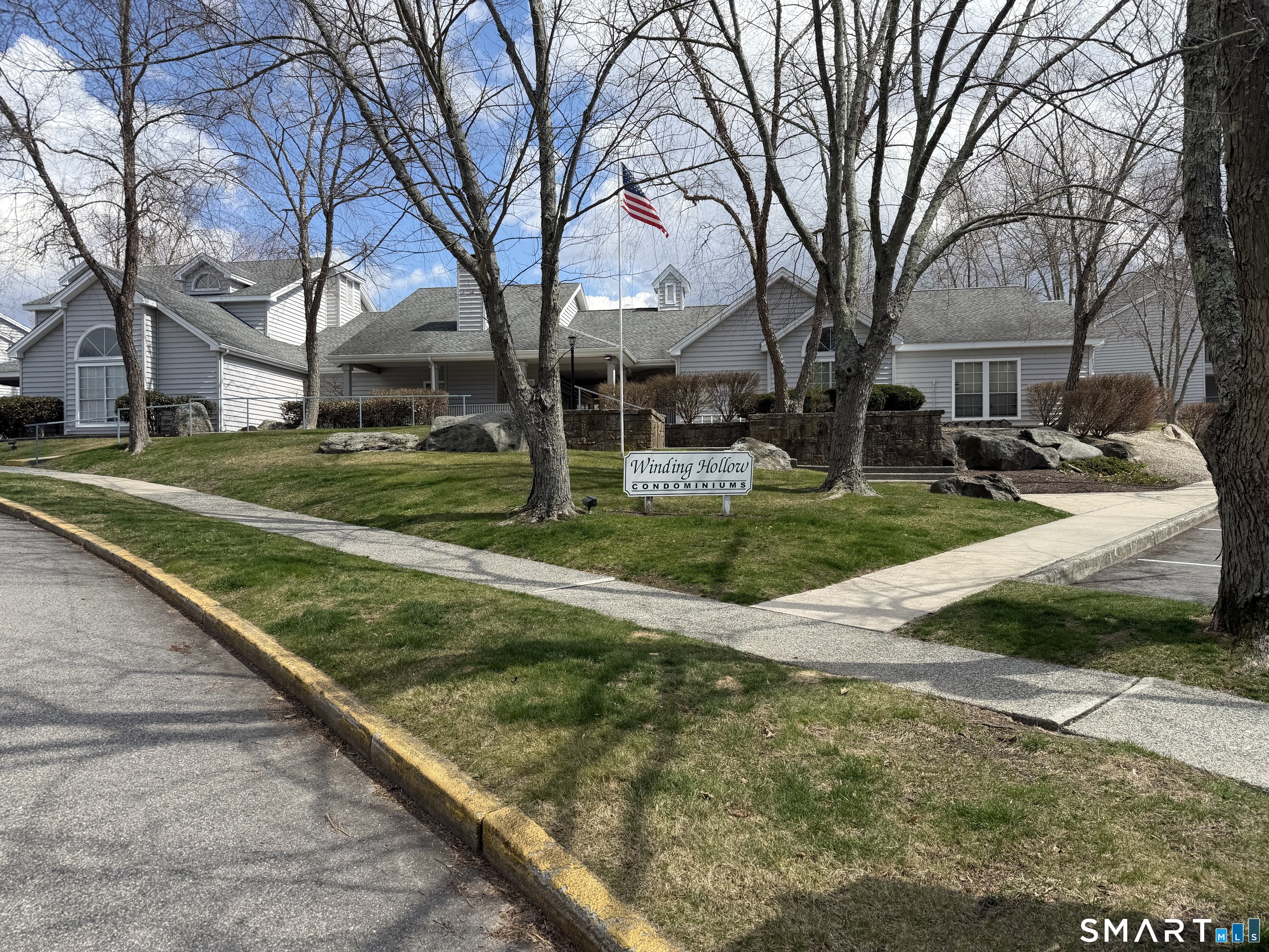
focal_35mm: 24
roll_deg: +0.7
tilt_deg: +1.0
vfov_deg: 56.8
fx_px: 880
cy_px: 476
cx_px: 634
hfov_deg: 71.6
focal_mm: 6.76
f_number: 1.78
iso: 80
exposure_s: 1/4167
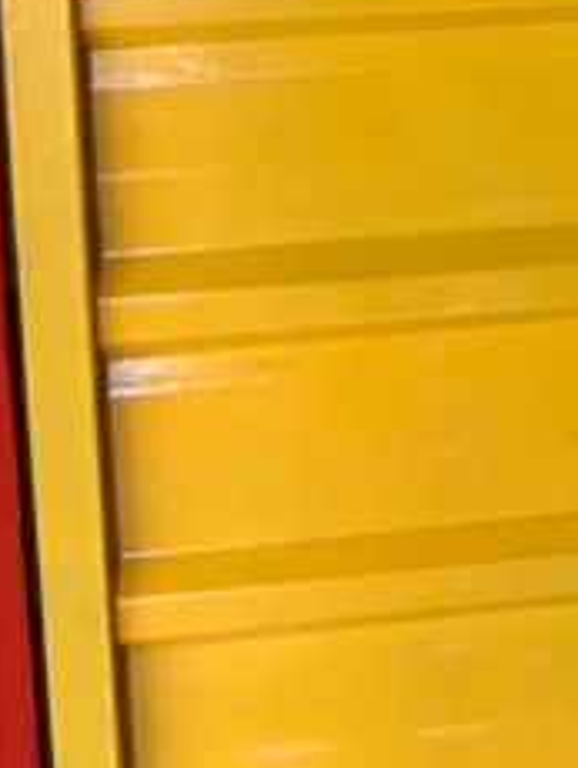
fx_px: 2800
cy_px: -357
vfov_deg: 14.6
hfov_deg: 11.2
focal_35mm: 126
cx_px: 949
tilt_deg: -11.8
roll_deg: -1.5
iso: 100
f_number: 1.8
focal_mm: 3
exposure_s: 1/60
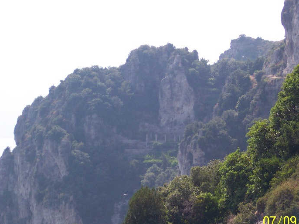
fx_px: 1148
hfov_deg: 14.8
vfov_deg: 11.1
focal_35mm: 133
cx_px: 173
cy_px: 123
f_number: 4.8
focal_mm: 24
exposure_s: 1/700
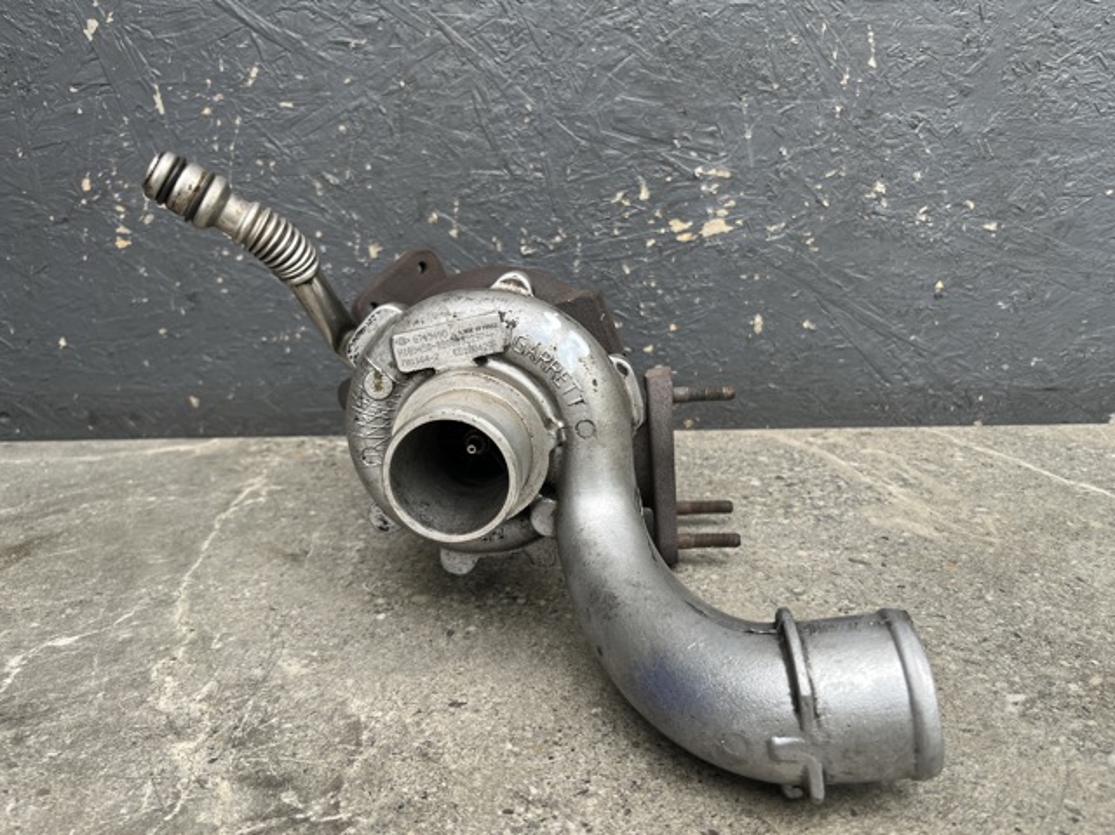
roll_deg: +1.1
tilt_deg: -15.7
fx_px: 837
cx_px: 558
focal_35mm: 26
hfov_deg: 67.3
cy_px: 418
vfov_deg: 53.0
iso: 50
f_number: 1.6
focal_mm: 5.1
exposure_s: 1/390
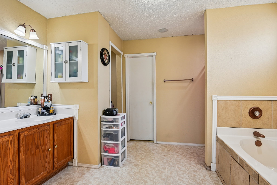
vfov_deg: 64.5
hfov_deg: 86.9
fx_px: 146
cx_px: 138
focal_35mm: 19
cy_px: 92
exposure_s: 1/40
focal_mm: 19
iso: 400
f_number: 8
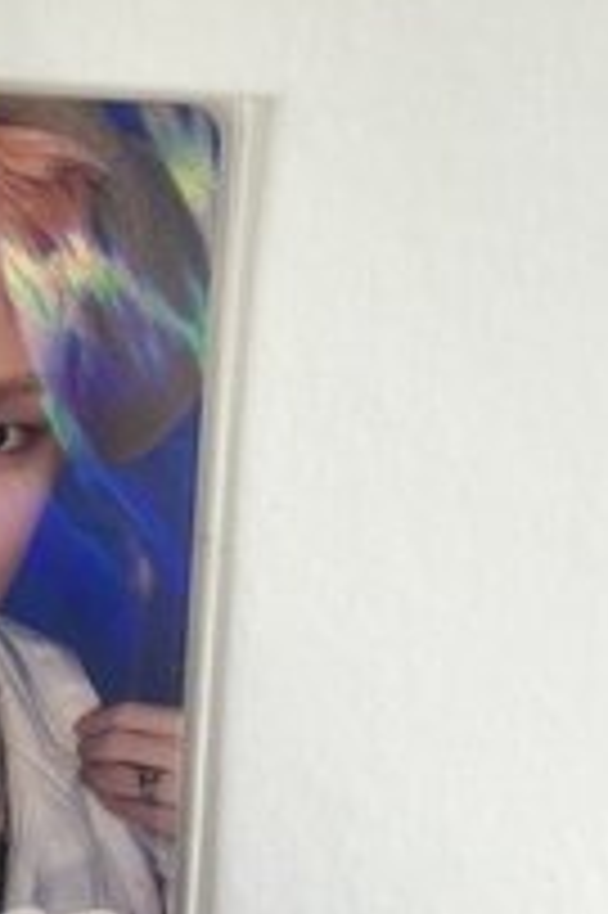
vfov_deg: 28.2
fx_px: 1802
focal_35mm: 71
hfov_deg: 18.6
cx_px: -27
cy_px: 642
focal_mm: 5.96
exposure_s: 1/60
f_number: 1.6
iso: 80
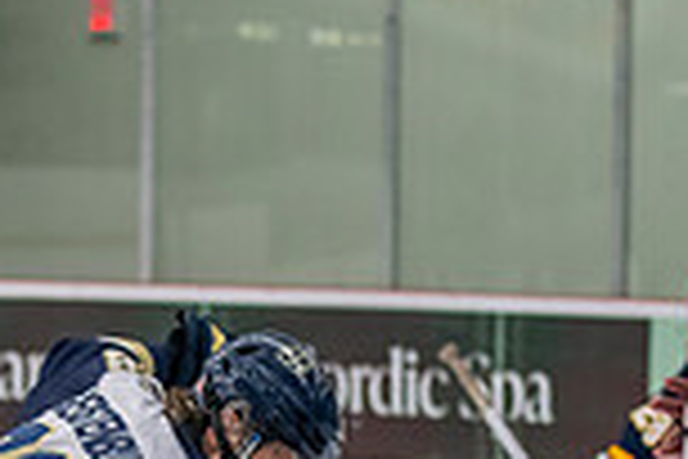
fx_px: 5695
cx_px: 162
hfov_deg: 6.9
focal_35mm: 298
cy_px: 748
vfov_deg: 4.6
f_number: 3.2
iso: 2000
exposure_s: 1/640
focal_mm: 70
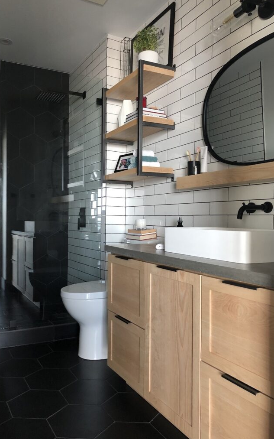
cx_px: 119
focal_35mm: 30
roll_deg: +0.1
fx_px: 358
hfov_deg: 41.7
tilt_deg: +1.0
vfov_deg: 62.9
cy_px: 219
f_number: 1.8
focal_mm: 4
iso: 64
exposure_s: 1/15
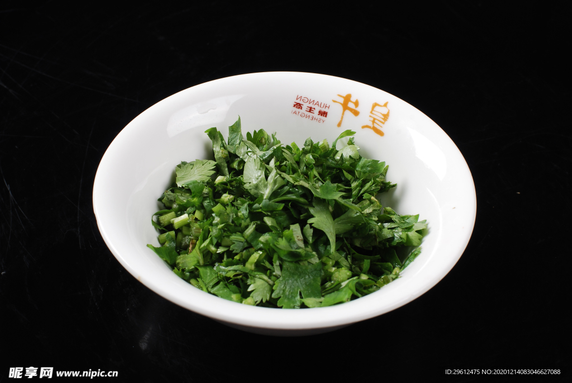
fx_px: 1193
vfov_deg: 18.2
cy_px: 192
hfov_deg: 27.0
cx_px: 286
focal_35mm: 75
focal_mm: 50
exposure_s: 1/125
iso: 100
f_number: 13
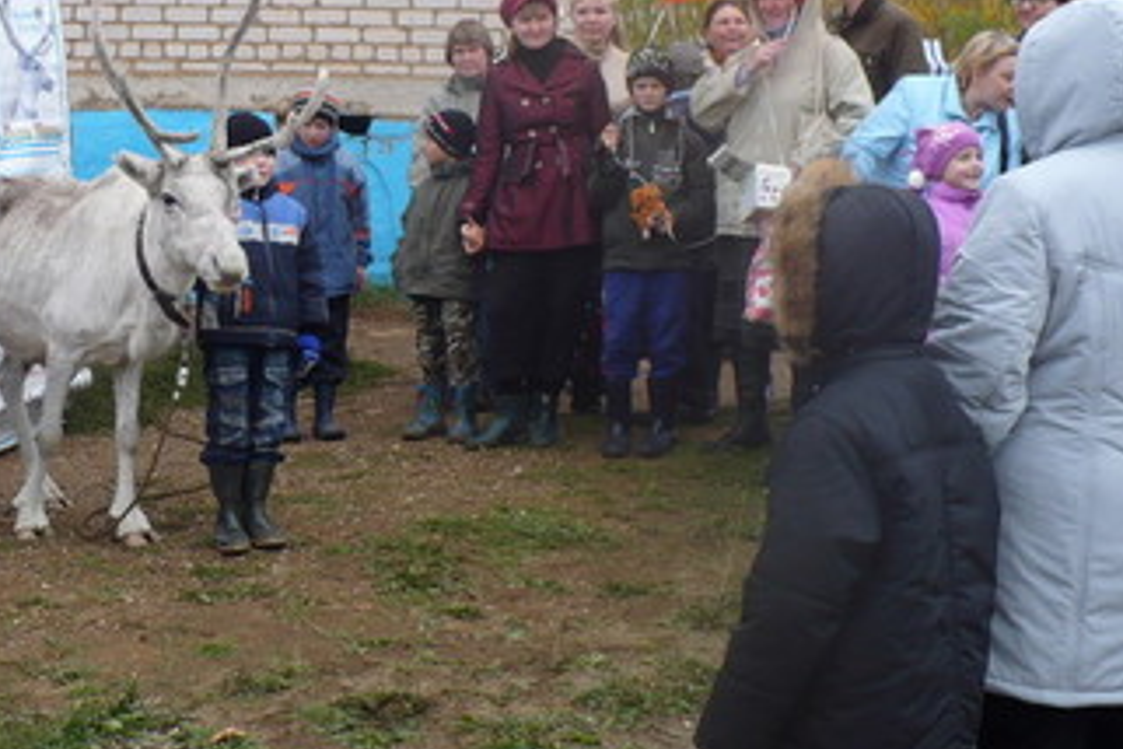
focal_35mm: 60
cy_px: 257
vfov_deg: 22.5
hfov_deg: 32.7
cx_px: 273
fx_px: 1872
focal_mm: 6.1
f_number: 2.8
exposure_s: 1/200
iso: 100
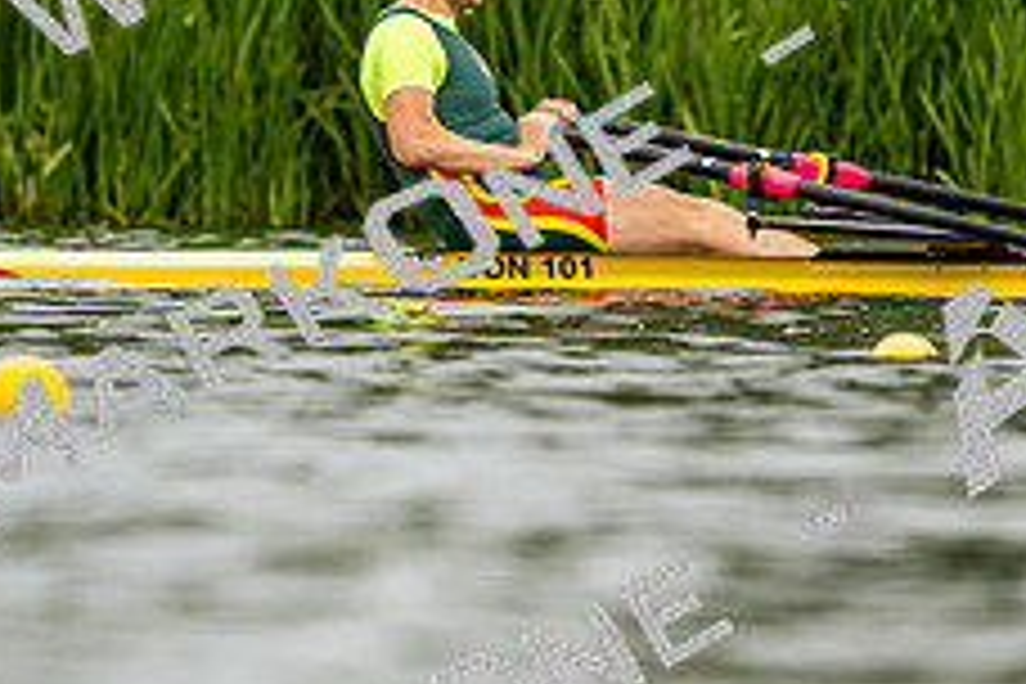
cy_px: 70
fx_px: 43459
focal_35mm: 1525
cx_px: 558
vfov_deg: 0.9
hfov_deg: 1.4
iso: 640
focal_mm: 600
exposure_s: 1/2000
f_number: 6.3
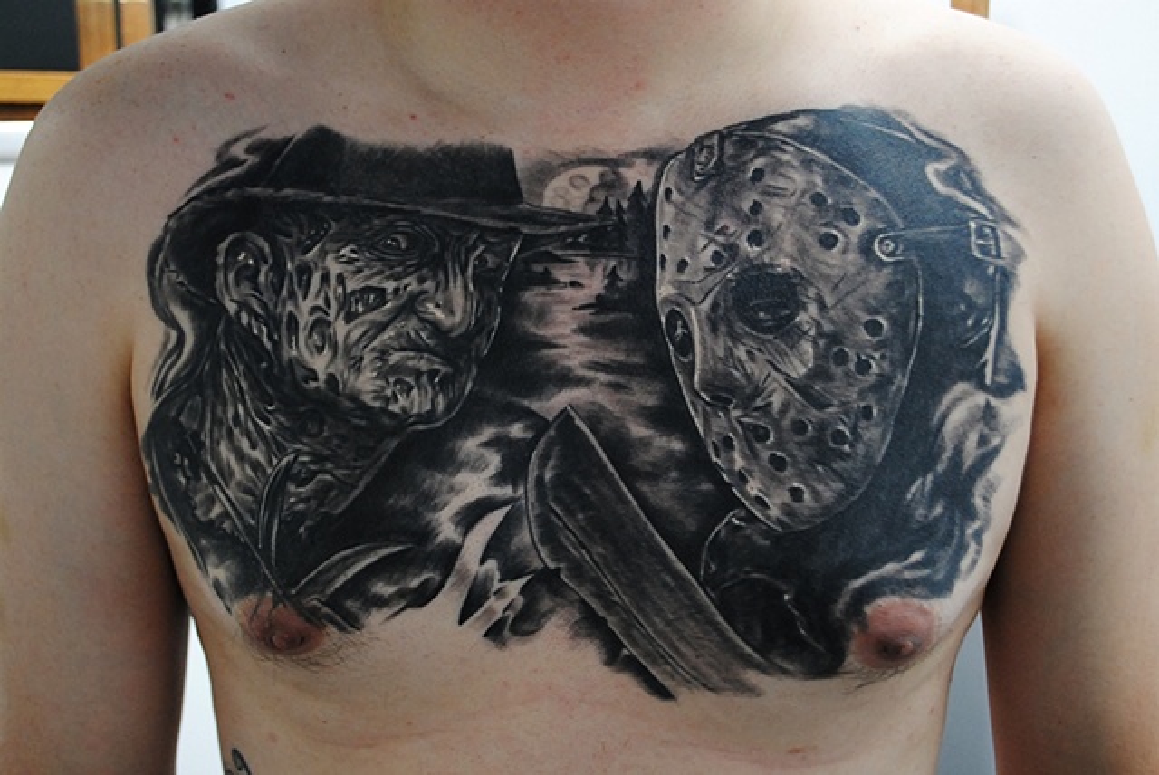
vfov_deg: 34.3
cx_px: 580
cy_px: 388
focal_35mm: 39
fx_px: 1257
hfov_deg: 49.5
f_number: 4.2
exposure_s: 1/30
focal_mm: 26
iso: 800
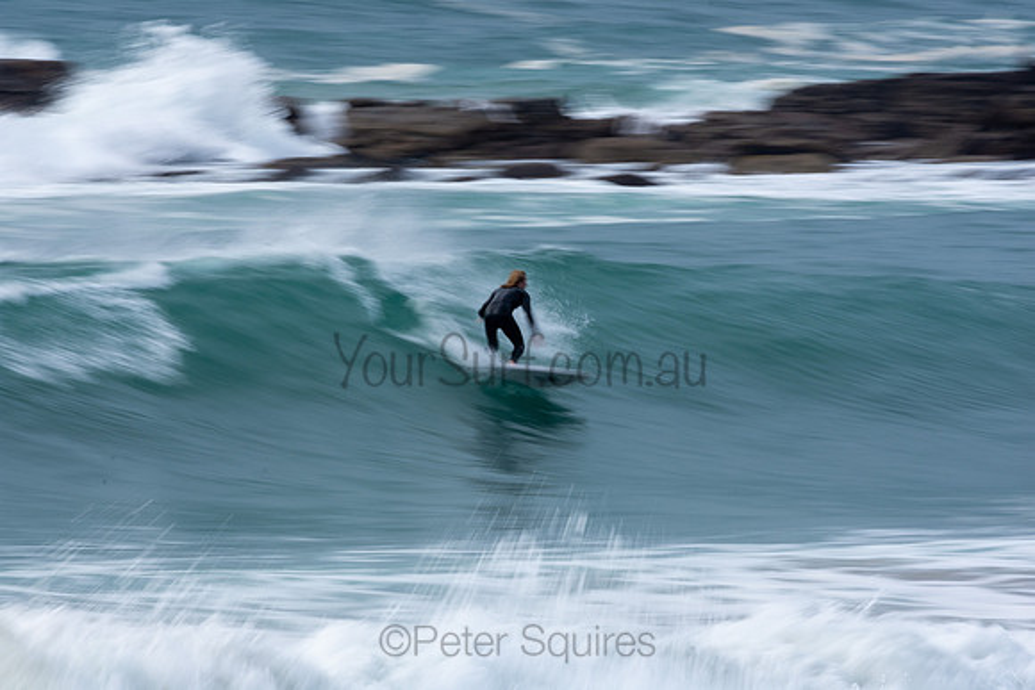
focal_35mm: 750
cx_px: 518
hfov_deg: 2.7
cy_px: 345
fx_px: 21567
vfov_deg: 1.8
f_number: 25
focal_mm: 500
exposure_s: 1/20
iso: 100
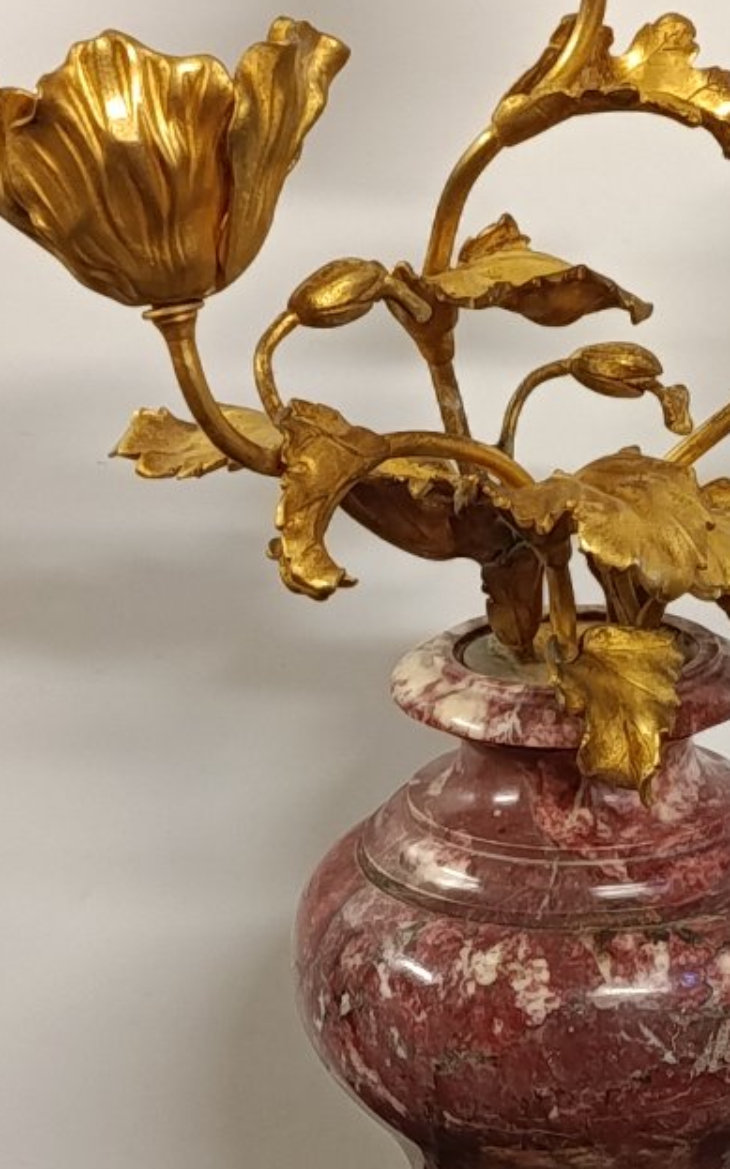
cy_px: 657
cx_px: 595
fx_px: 3122
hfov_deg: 13.3
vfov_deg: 21.2
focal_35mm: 98
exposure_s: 1/50
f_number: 1.7
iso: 916
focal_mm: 5.24
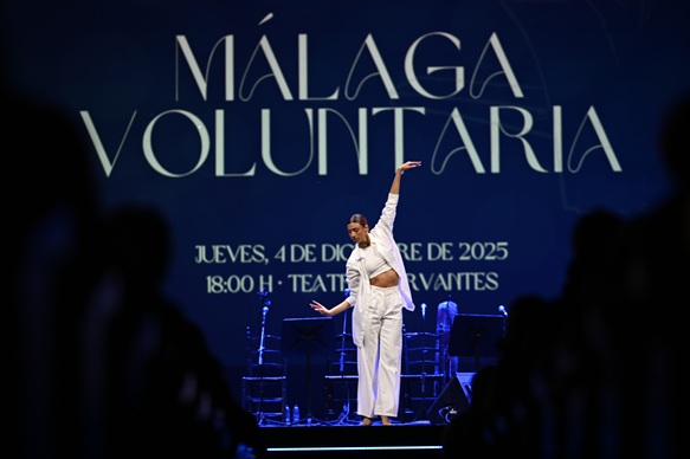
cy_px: 227
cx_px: 354
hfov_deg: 14.8
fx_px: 2663
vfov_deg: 9.9
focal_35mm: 139
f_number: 1.8
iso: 500
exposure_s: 1/80
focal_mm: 135
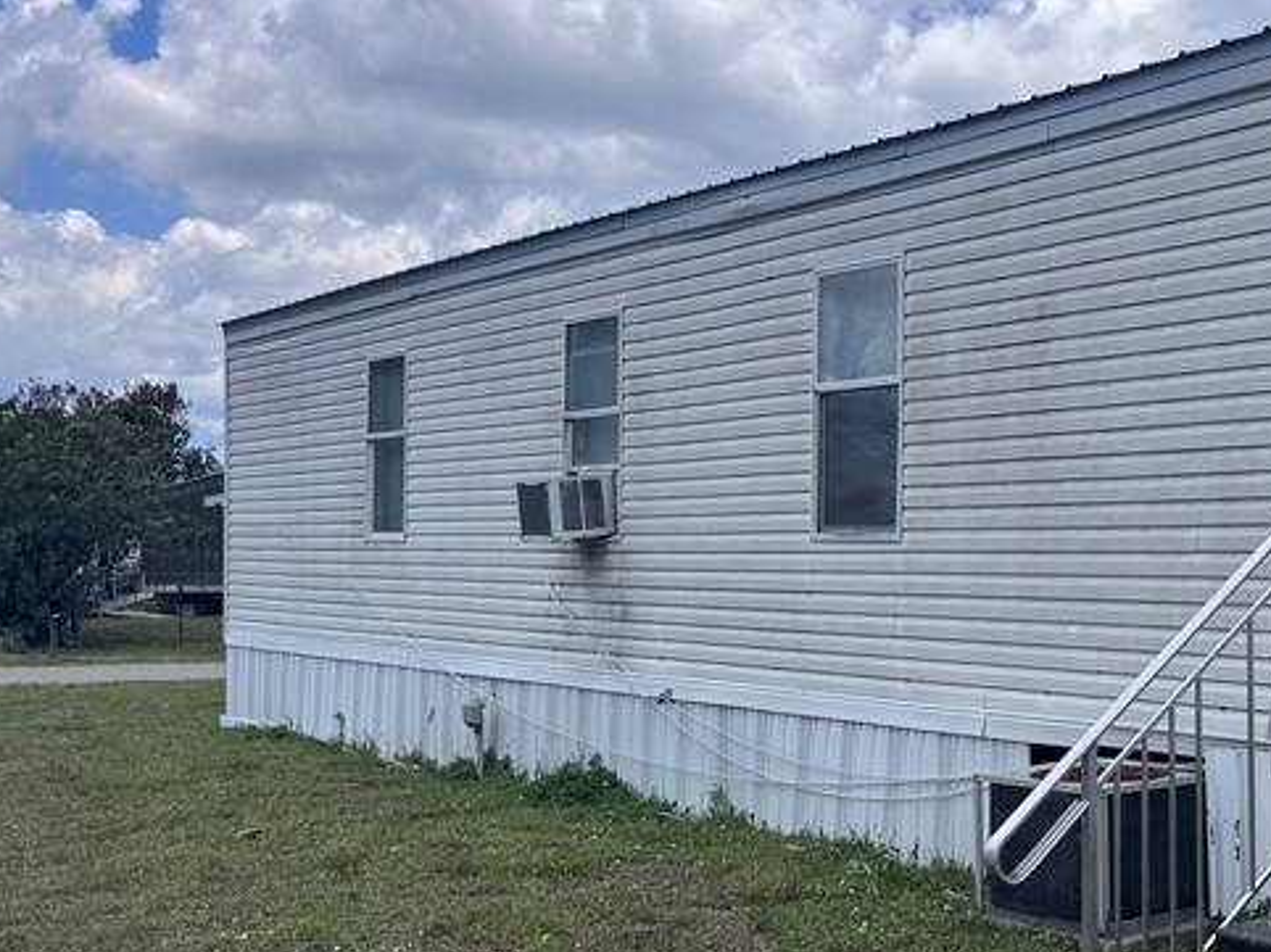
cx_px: 1097
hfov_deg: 35.7
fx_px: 1872
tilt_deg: +0.1
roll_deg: -0.7
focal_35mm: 51
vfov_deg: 28.4
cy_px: 588
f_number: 1.78
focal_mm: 6.76
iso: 80
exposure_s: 1/5348
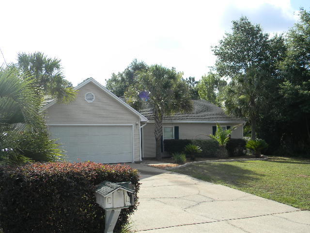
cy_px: 116
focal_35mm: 36
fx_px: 322
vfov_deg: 39.7
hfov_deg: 51.4
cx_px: 155
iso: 80
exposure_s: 1/468
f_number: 3.7
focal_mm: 6.4
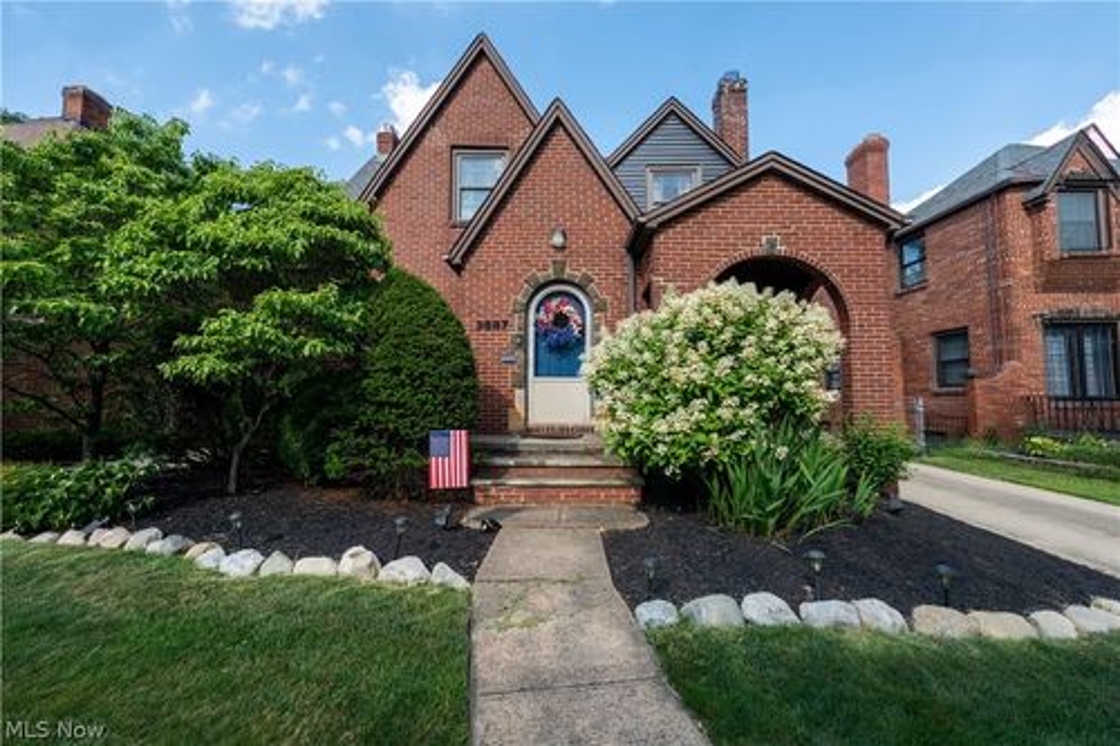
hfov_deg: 100.4
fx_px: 466
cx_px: 560
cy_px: 373
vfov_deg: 77.3
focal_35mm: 15
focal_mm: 15
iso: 200
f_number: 7.1
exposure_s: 1/1000
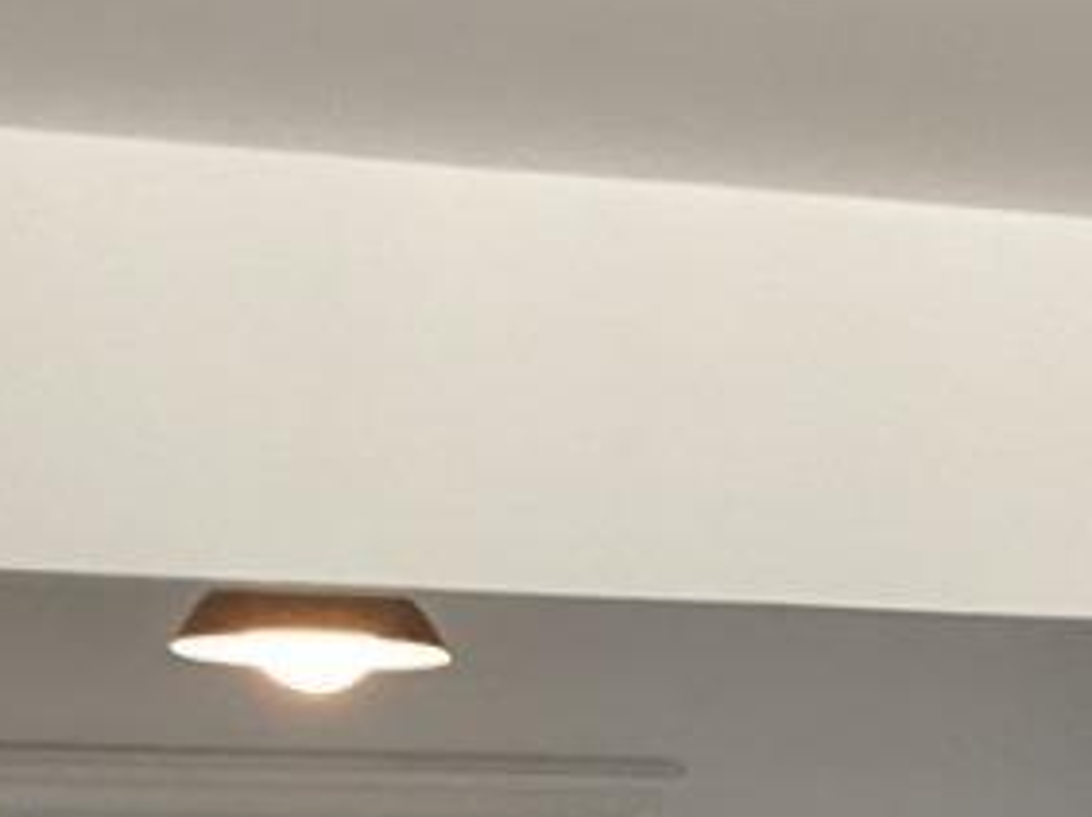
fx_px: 5201
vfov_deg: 8.6
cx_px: 1646
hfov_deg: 11.5
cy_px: 1551
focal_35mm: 165
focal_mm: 3.3
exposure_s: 1/50
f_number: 2.4
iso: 125
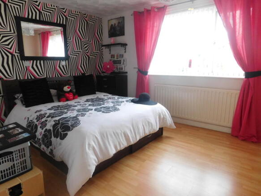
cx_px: 130
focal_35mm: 23
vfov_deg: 58.9
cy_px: 98
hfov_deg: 73.9
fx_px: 173
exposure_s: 1/25
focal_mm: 4
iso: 400
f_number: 3
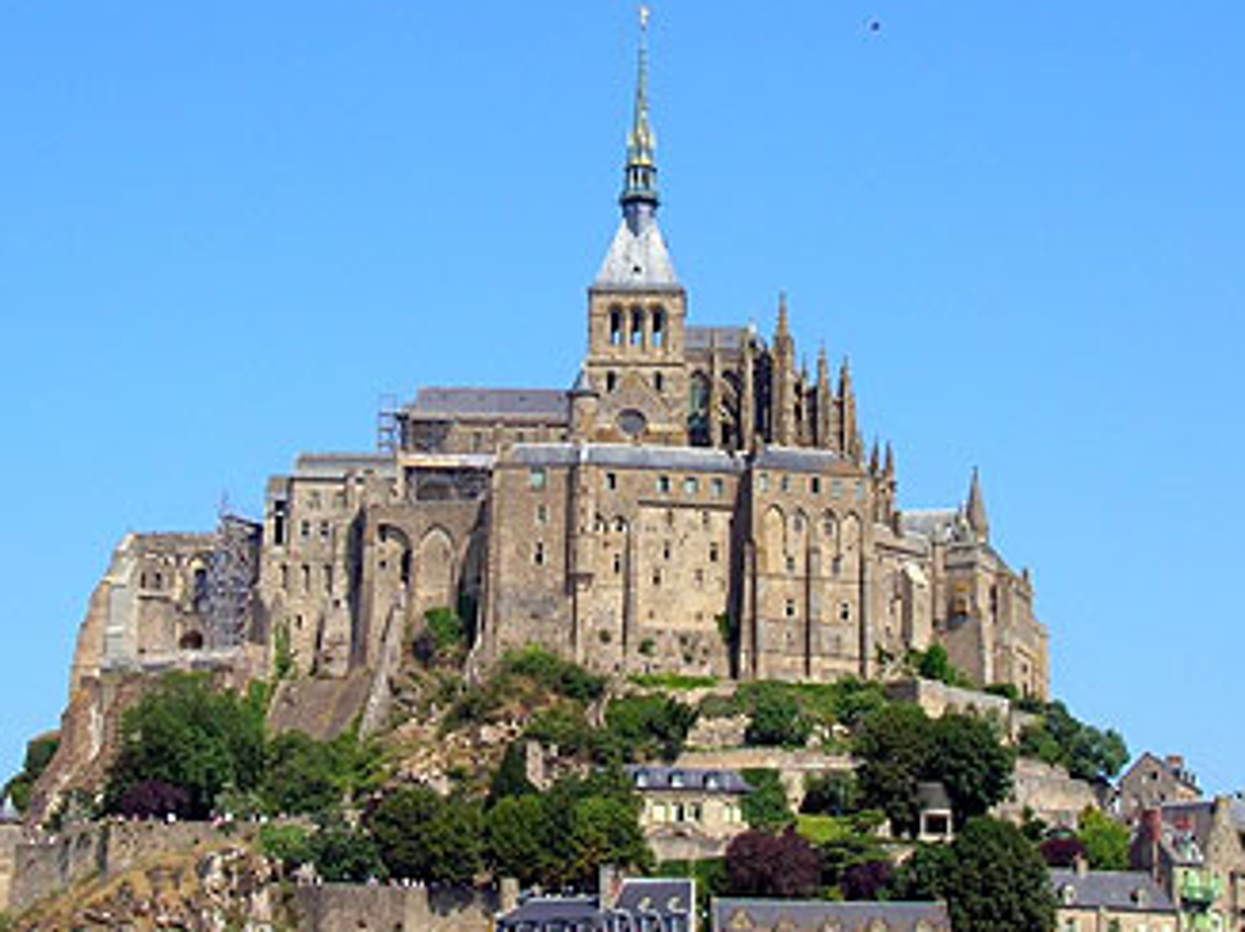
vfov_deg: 21.3
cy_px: 411
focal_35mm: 69
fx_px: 2480
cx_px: 615
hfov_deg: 28.2
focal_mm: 8.4
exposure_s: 1/244
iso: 50
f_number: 5.6
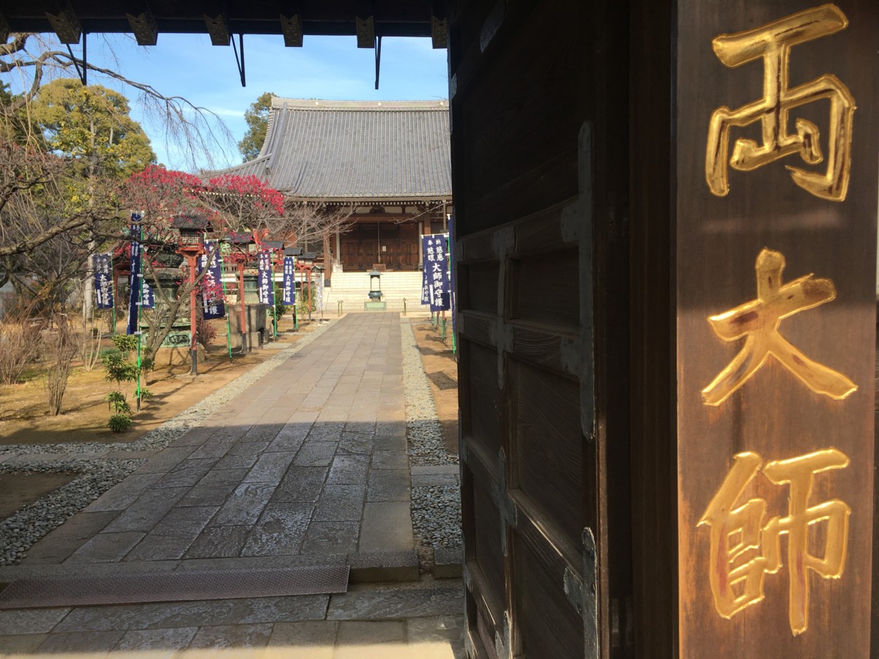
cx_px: 440
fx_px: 736
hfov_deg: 61.7
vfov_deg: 48.2
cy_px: 330
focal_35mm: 29
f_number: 2.2
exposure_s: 1/534
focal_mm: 4.15
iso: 25
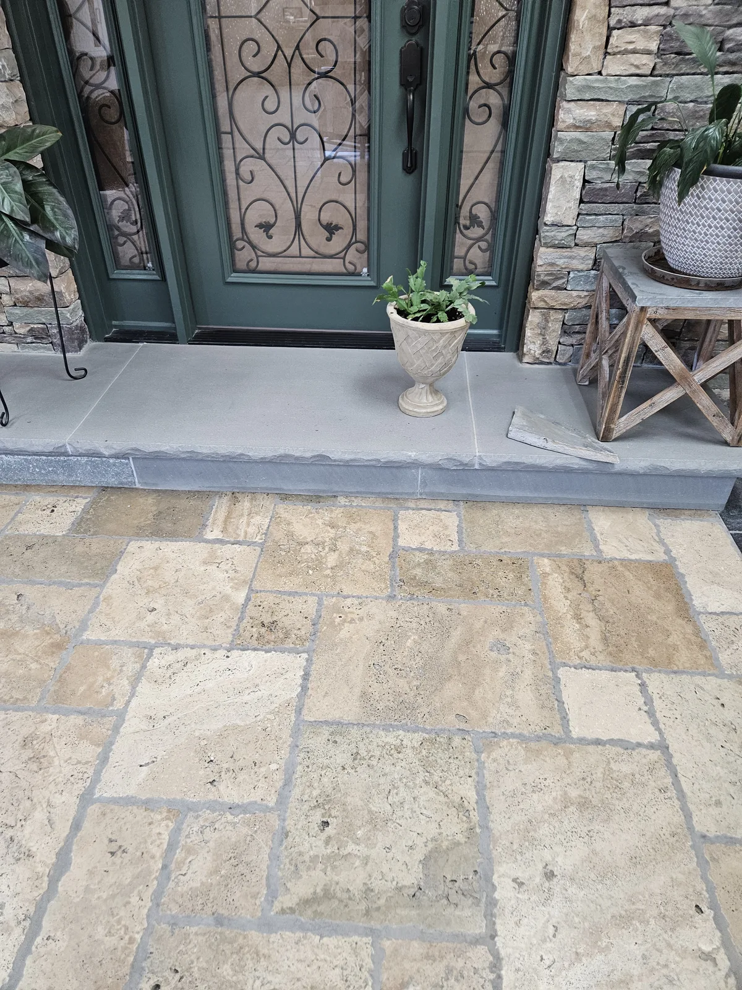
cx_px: 371
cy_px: 495
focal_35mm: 23
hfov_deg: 58.9
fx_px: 657
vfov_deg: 73.9
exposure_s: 1/120
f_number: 1.8
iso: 400
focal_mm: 5.4
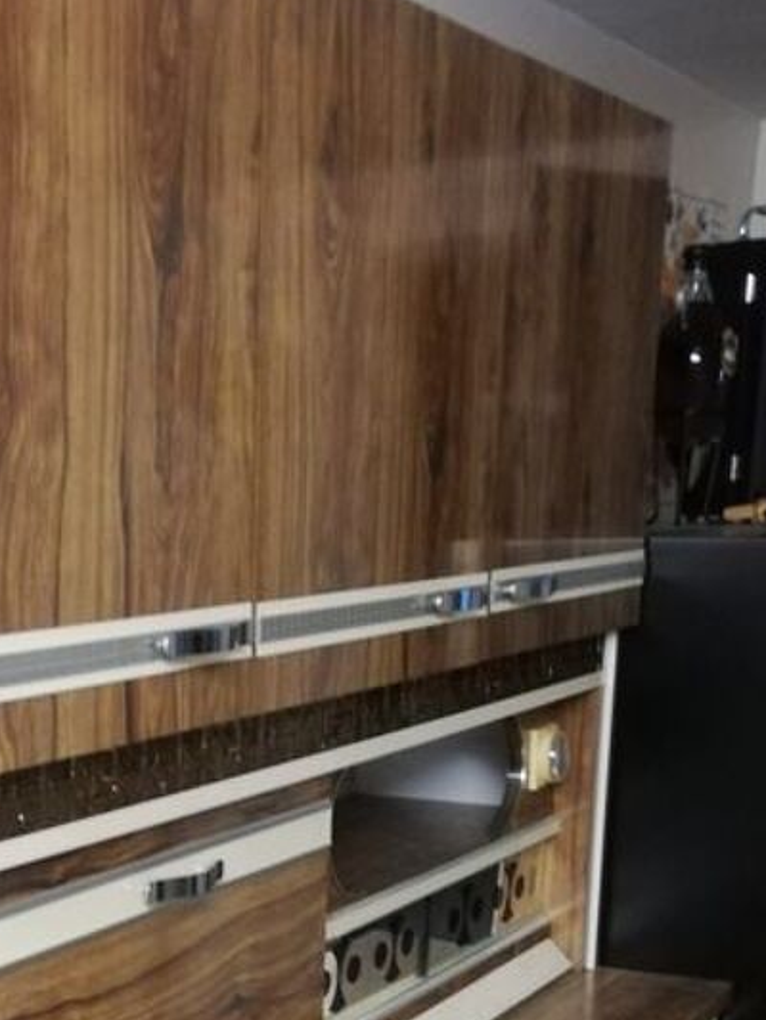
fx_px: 1917
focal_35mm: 65
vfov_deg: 28.3
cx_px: 8
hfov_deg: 21.8
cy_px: 983
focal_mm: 3.81
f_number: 2.2
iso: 640
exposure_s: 1/20
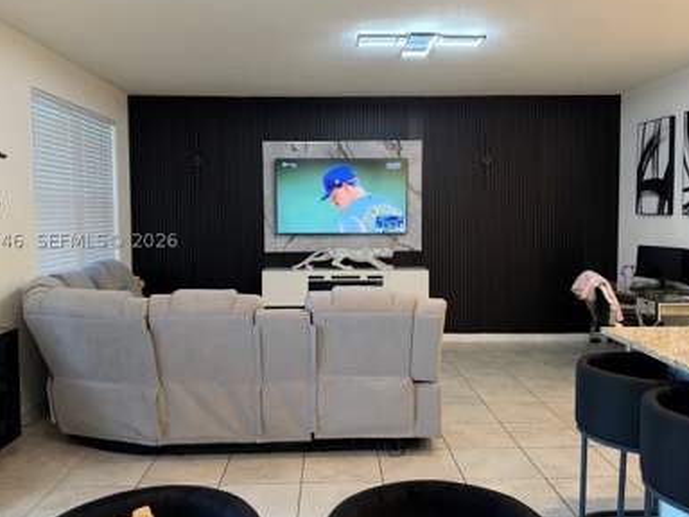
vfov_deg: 46.8
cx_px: 343
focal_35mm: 30
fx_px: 597
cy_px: 241
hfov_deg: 60.0
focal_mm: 6.93
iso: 400
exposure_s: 1/60
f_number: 1.8
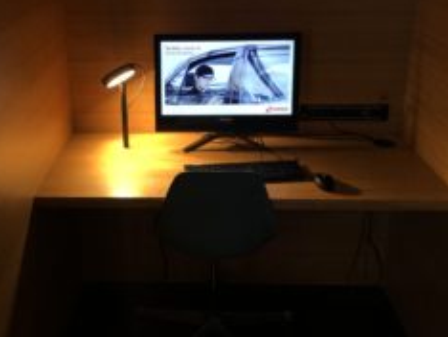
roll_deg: +1.1
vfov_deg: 33.5
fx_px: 557
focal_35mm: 43
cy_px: 124
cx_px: 182
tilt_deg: -17.0
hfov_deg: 43.6
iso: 40
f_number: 1.8
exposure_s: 1/24
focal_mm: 4
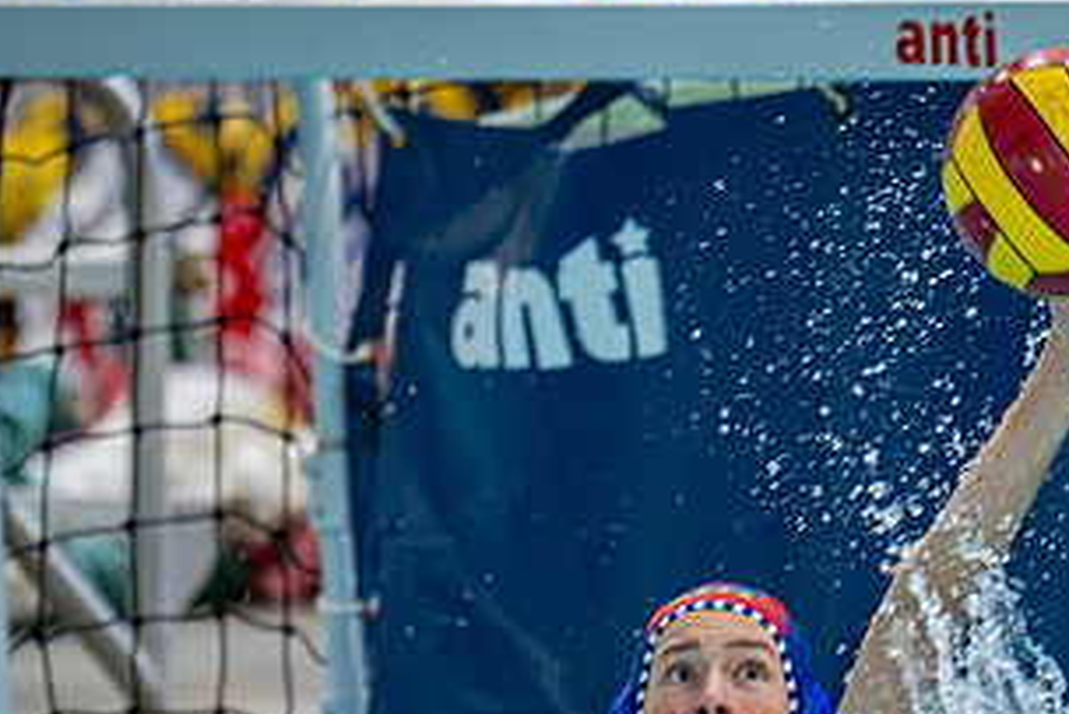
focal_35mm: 512
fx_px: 15210
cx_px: 652
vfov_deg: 2.7
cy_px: 407
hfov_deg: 4.0
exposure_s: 1/1000
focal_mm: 200
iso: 6400
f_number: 2.8
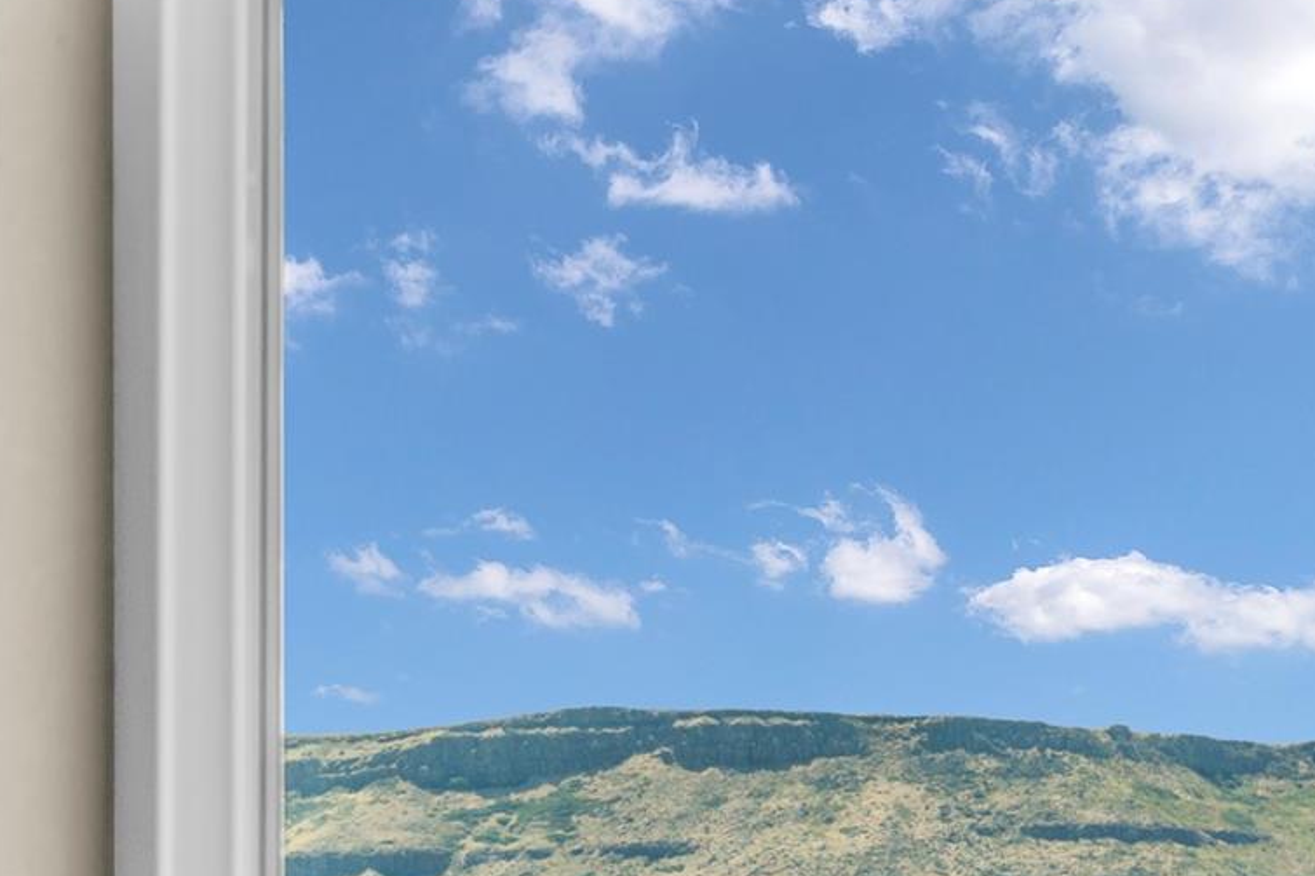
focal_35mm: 159
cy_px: 707
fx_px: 5806
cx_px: 631
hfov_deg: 12.9
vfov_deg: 8.6
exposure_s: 1/160
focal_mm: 50
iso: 200
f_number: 10
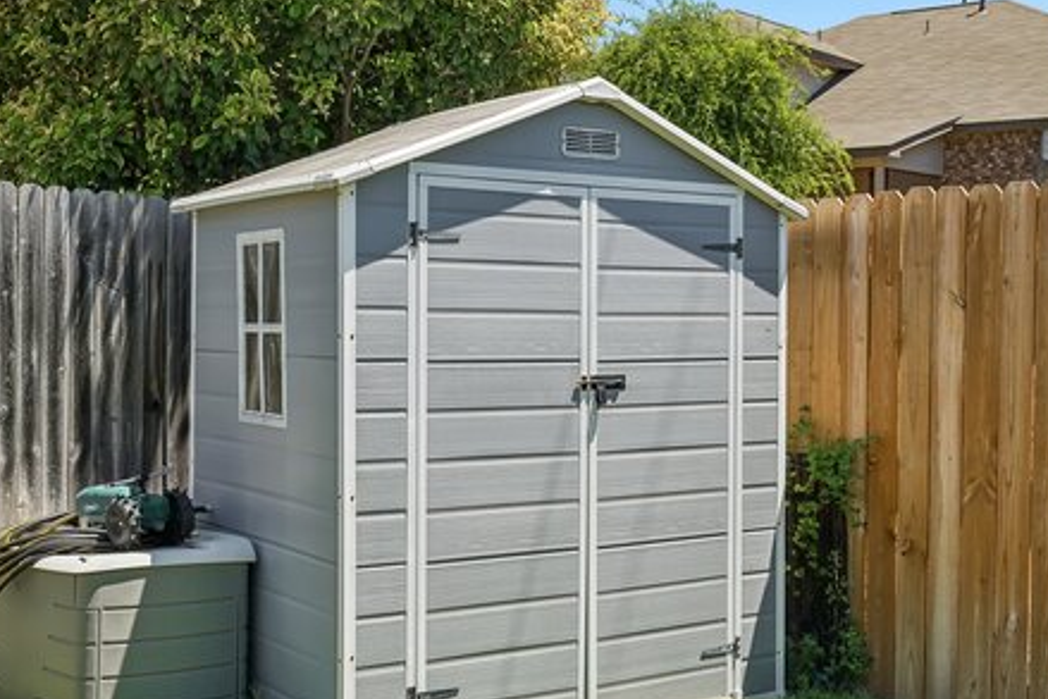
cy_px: 340
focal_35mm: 51
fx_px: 1485
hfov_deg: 38.9
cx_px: 544
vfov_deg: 26.5
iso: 200
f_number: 8
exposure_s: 1/160
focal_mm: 35
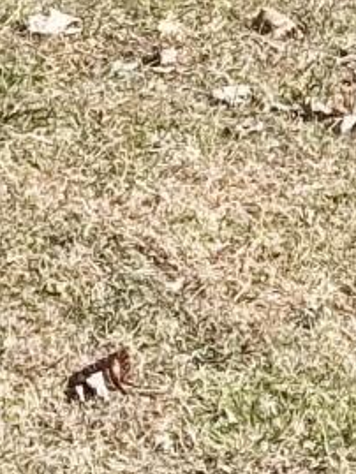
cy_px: -946
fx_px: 4891
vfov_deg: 5.2
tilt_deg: +0.3
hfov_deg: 4.1
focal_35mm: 357
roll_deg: +2.1
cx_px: 642
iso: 64
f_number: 1.78
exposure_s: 1/1923
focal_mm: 6.76
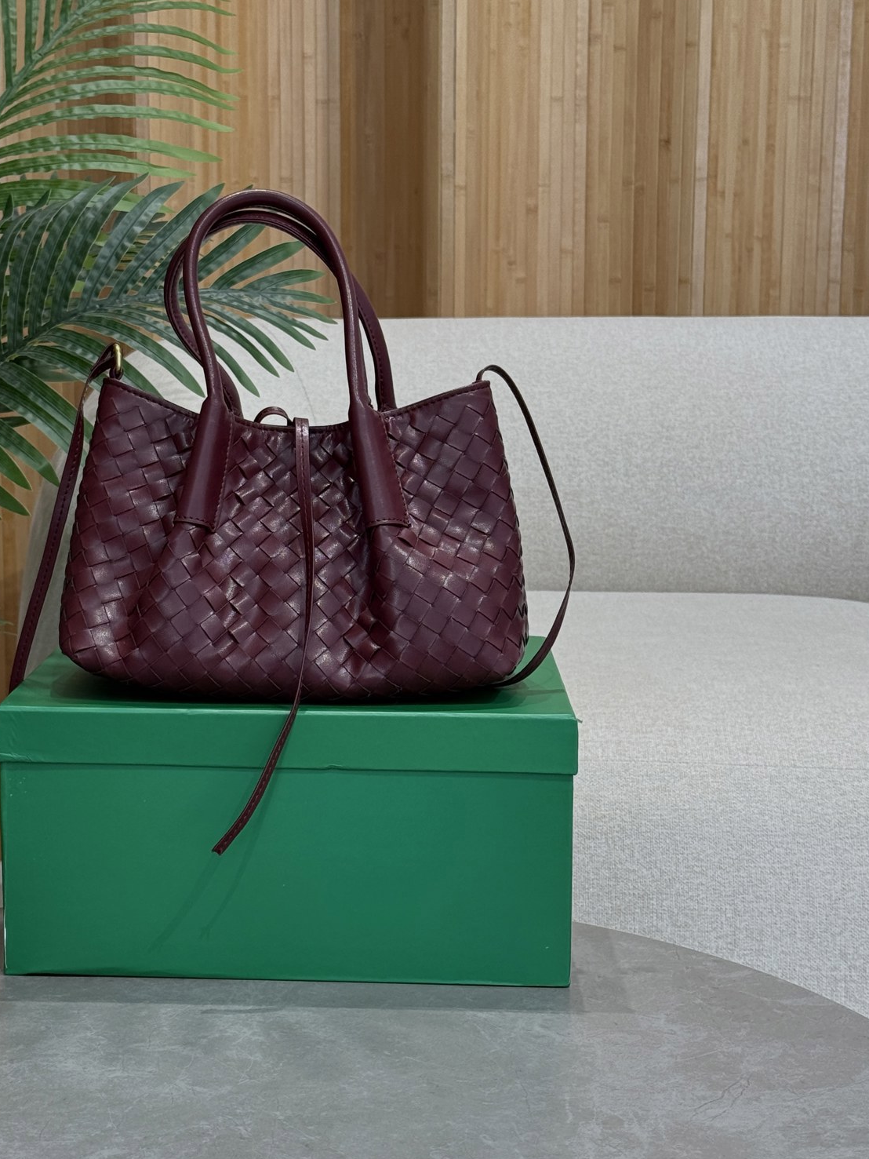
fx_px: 2175
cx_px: 300
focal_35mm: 65
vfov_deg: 29.8
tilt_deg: -6.9
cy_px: 571
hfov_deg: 22.5
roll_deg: +0.8
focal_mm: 6.76
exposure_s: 1/173
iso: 64
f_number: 1.78
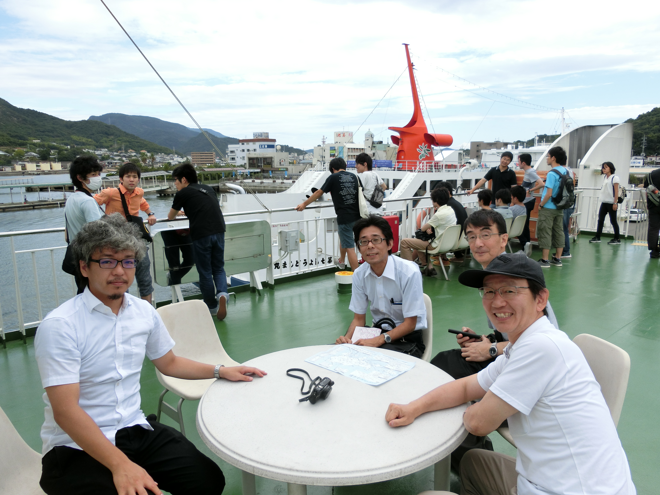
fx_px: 477
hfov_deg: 69.4
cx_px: 330
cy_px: 248
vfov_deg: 54.9
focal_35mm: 25
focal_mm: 4.5
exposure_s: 1/500
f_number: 3.5
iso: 80
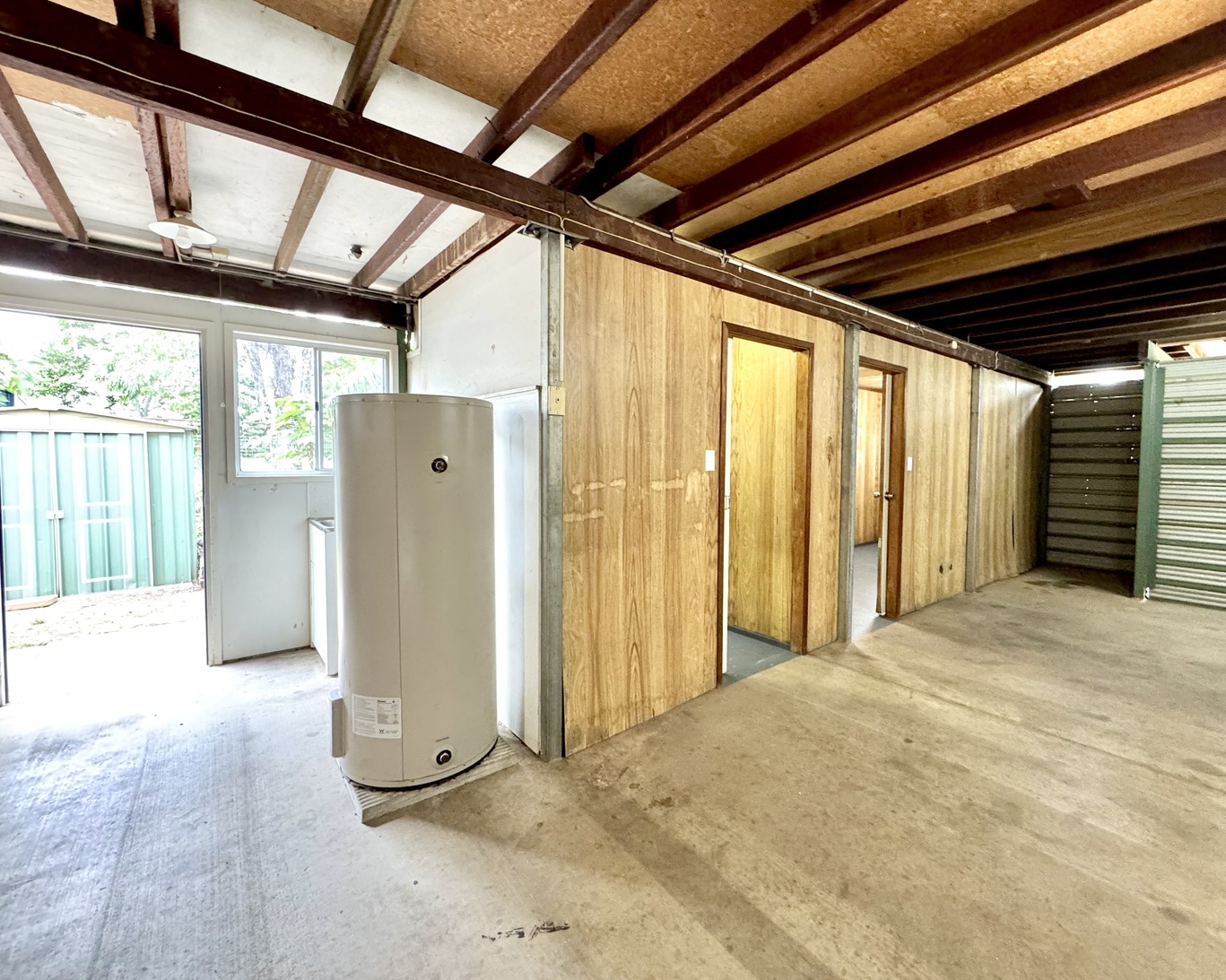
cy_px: 480
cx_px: 647
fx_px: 544
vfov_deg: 84.0
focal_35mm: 15
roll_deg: -0.1
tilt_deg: -2.8
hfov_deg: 96.7
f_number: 2.2
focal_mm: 2.22
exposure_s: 1/50
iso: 640
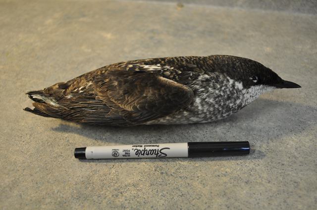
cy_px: 105
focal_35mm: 36
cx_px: 158
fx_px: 317
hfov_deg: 53.2
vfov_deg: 36.8
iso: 200
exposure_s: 1/10
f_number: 4
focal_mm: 24
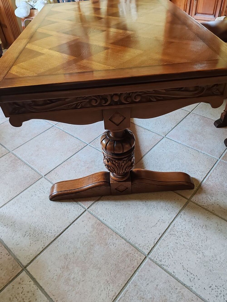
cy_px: 151
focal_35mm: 27
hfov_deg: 51.4
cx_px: 114
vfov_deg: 65.3
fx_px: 236
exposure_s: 1/50
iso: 2000
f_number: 1.9
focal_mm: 6.12
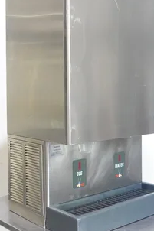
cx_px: 85
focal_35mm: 57
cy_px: 93
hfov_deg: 23.7
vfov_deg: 35.0
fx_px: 366
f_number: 4
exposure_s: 1/50
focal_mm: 15.9
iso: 2000
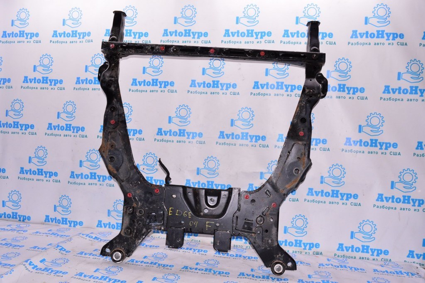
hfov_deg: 62.0
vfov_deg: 43.5
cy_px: 142
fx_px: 354
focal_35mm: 30
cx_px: 212
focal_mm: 20
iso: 1600
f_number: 8
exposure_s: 1/200
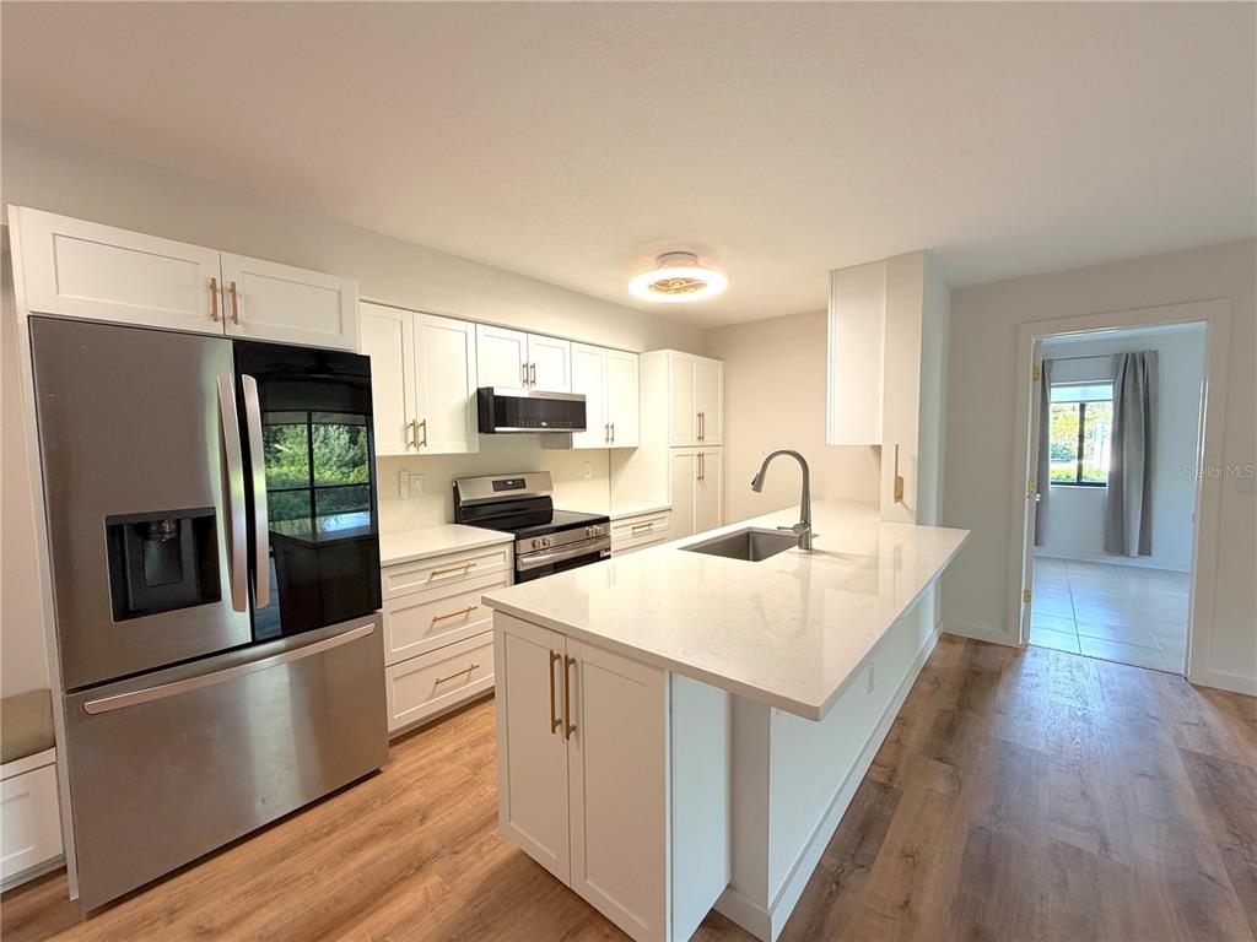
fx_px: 508
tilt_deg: -3.3
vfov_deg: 85.7
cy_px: 471
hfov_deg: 102.1
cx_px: 628
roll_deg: +0.9
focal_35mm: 14
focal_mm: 2.22
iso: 200
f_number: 2.2
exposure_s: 1/121
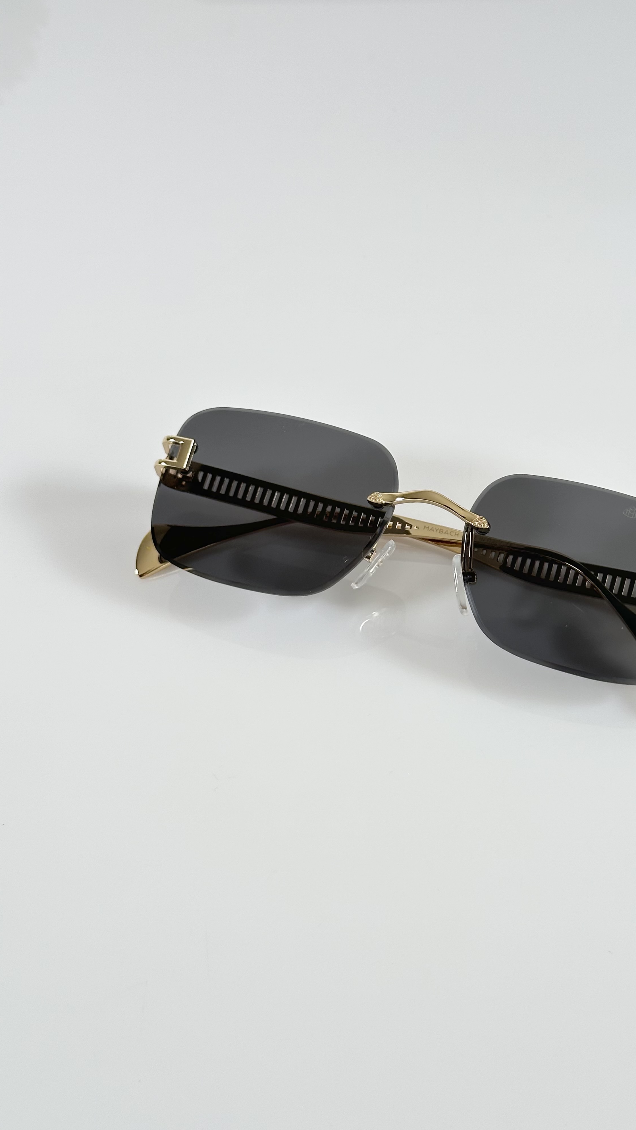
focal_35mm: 53
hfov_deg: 22.5
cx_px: 428
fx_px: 1589
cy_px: 568
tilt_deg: -50.5
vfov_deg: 39.2
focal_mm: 6.86
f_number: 1.78
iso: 64
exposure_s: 1/125
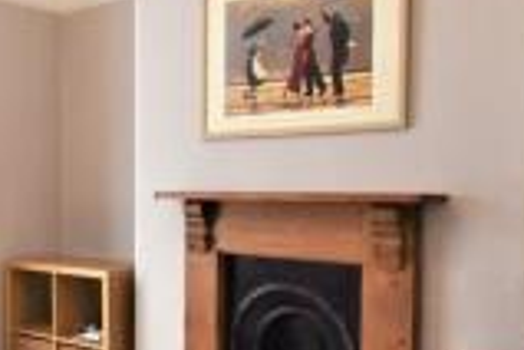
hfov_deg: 39.9
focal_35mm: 45
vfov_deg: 29.8
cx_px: 40
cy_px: 213
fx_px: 655
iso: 800
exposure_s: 1/160
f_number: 6.3
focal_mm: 10
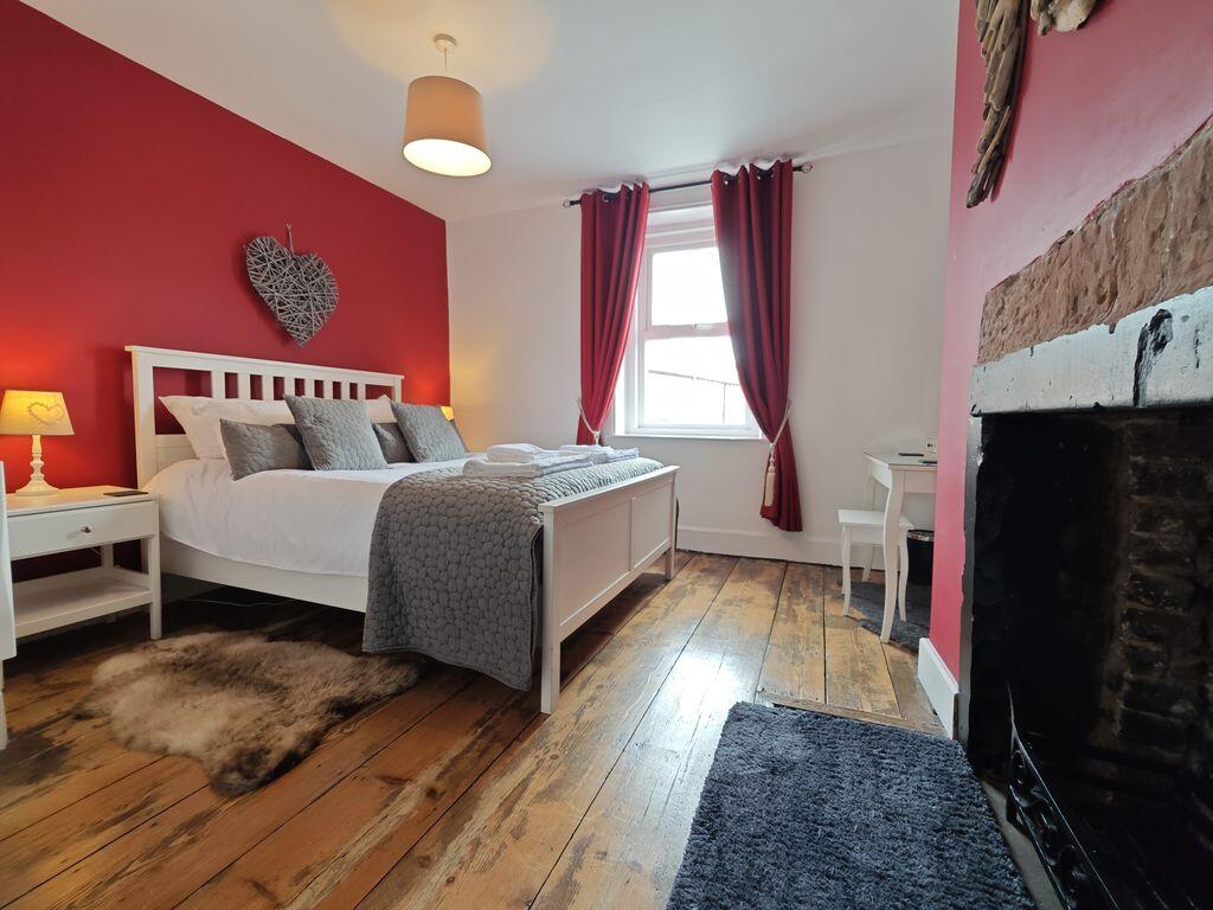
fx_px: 491
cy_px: 455
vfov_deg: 85.7
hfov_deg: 102.1
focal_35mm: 14
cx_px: 606
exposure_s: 1/50
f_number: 1.8
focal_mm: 2.03
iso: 50
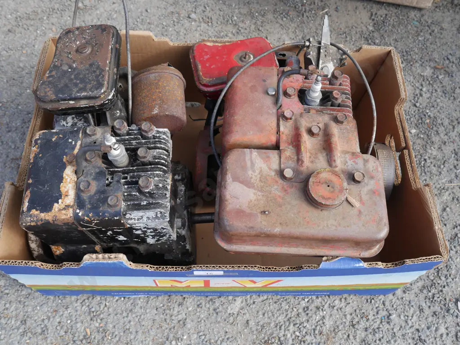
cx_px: 230
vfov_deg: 46.8
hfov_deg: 59.9
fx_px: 399
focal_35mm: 30
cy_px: 172
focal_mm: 15
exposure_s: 1/200
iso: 200
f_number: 5.6
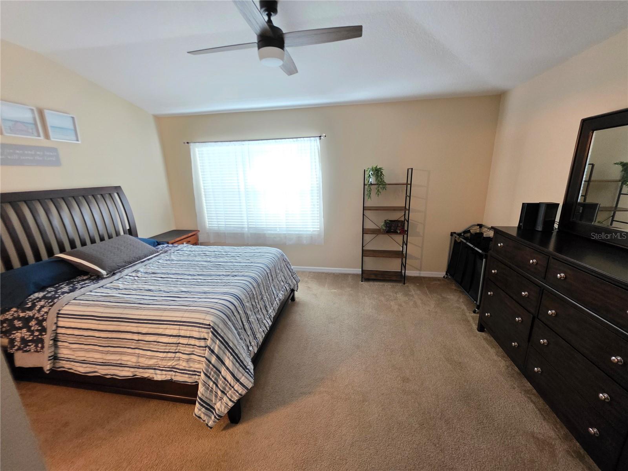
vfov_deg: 89.9
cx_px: 314
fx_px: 236
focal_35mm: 13
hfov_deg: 106.2
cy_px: 236
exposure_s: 1/40
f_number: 1.9
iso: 1000
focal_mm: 2.2
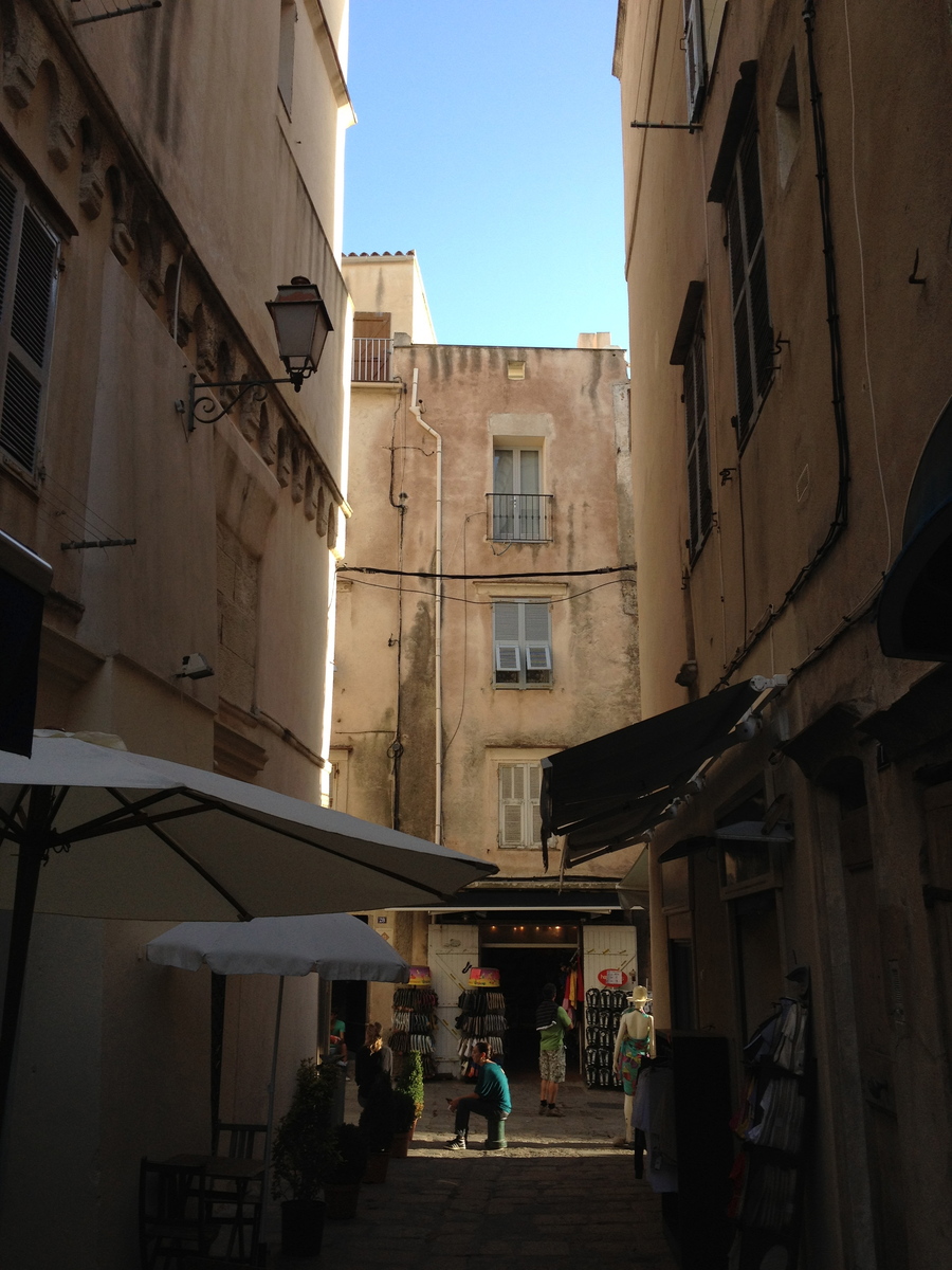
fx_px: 1283
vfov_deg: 52.6
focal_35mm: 35
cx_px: 476
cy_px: 635
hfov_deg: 40.7
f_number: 2.4
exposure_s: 1/354
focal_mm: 4.28
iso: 64
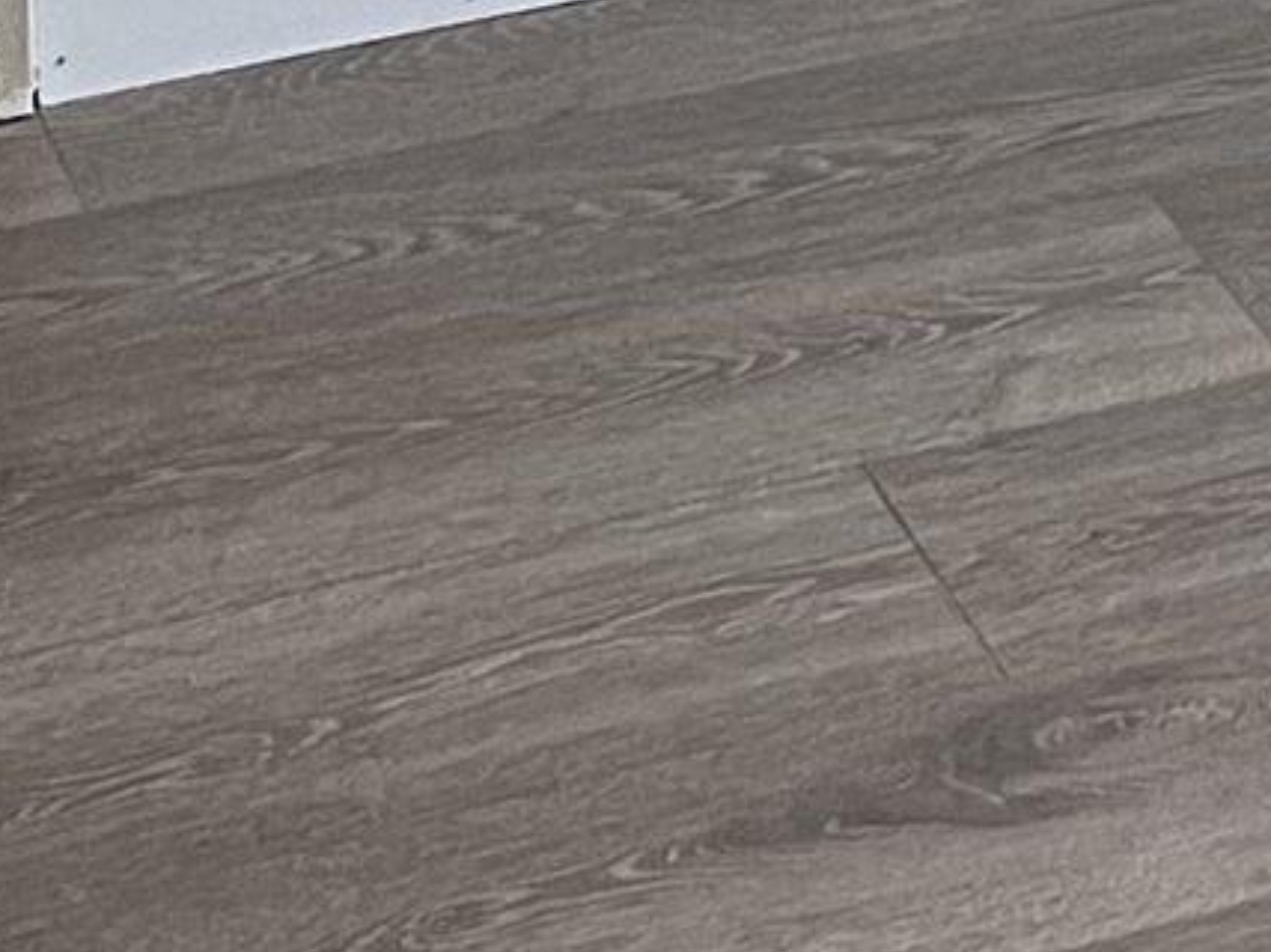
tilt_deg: -7.0
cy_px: -2332
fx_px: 6864
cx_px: 1840
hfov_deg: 10.3
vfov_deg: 6.8
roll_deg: +0.3
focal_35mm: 187
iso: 200
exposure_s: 1/60
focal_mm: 5.7
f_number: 1.5
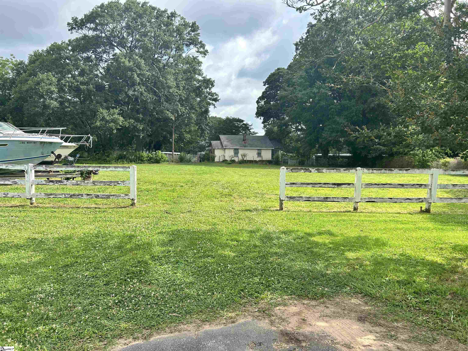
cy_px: 176
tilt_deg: -4.7
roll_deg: -0.1
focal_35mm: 26
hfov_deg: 67.3
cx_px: 234
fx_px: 352
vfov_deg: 53.1
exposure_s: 1/1838
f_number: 1.5
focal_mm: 5.7
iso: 50
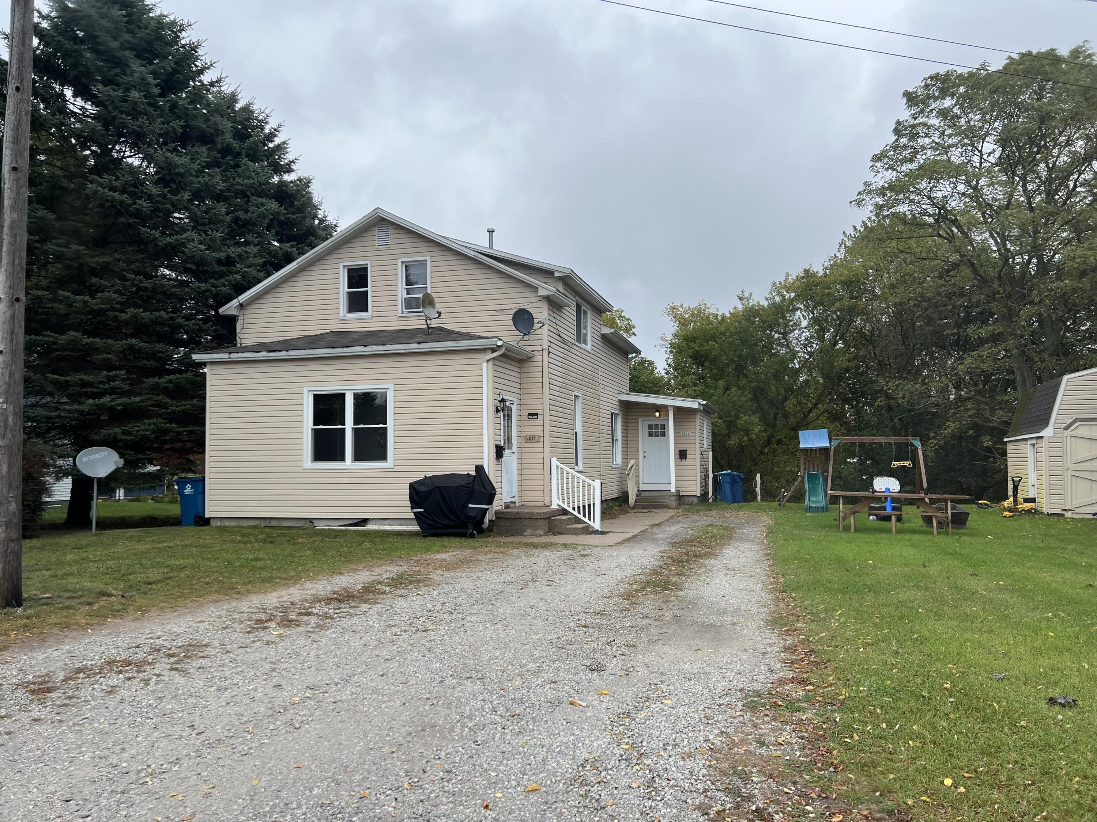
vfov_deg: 53.1
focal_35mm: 26
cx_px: 548
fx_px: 824
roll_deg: +0.3
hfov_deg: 67.3
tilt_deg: +3.1
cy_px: 411
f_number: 1.5
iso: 50
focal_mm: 5.7
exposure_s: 1/436
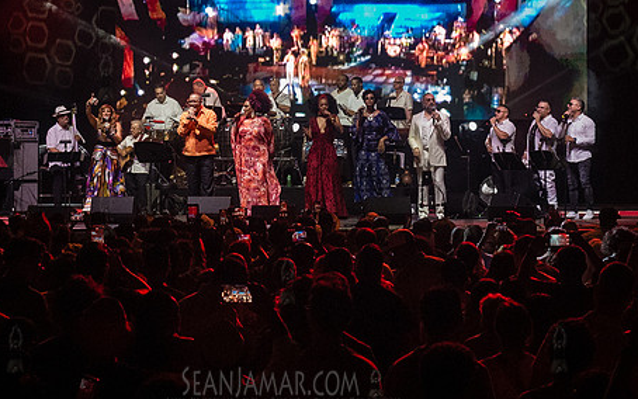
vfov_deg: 12.0
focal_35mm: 109
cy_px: 144
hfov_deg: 19.1
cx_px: 325
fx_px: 1896
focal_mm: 35
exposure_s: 1/500
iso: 5000
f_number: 5
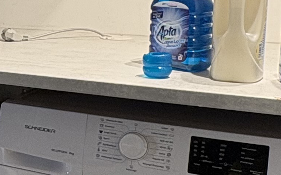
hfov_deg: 24.4
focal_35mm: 78
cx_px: -43
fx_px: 597
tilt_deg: -10.0
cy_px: 58
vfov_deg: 16.7
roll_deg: +1.4
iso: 125
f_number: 2.2
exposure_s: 1/50
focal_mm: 2.22
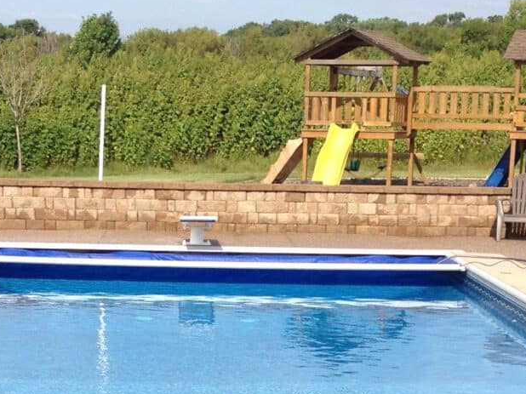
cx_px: 232
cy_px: 554
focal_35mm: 116
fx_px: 1762
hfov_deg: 17.0
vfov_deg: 12.3
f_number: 2.4
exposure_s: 1/1453
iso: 64
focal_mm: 4.28
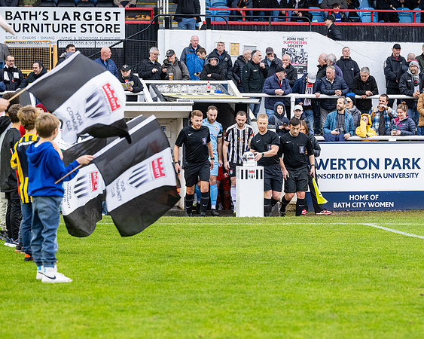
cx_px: 262
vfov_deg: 13.6
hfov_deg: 16.9
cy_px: 175
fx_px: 1424
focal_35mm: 114
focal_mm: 93
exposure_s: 1/400
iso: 2000
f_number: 4
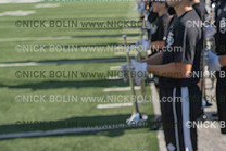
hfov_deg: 26.8
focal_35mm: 67
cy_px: -52
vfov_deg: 18.7
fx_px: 421
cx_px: 268
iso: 100
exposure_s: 1/640
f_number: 5.6
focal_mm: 24
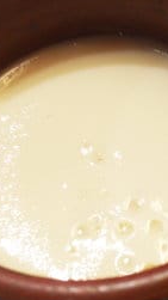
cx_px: 127
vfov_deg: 27.7
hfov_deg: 15.8
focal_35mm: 76
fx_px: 602
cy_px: 195
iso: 200
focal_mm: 6.2
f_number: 2.8
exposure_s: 1/8
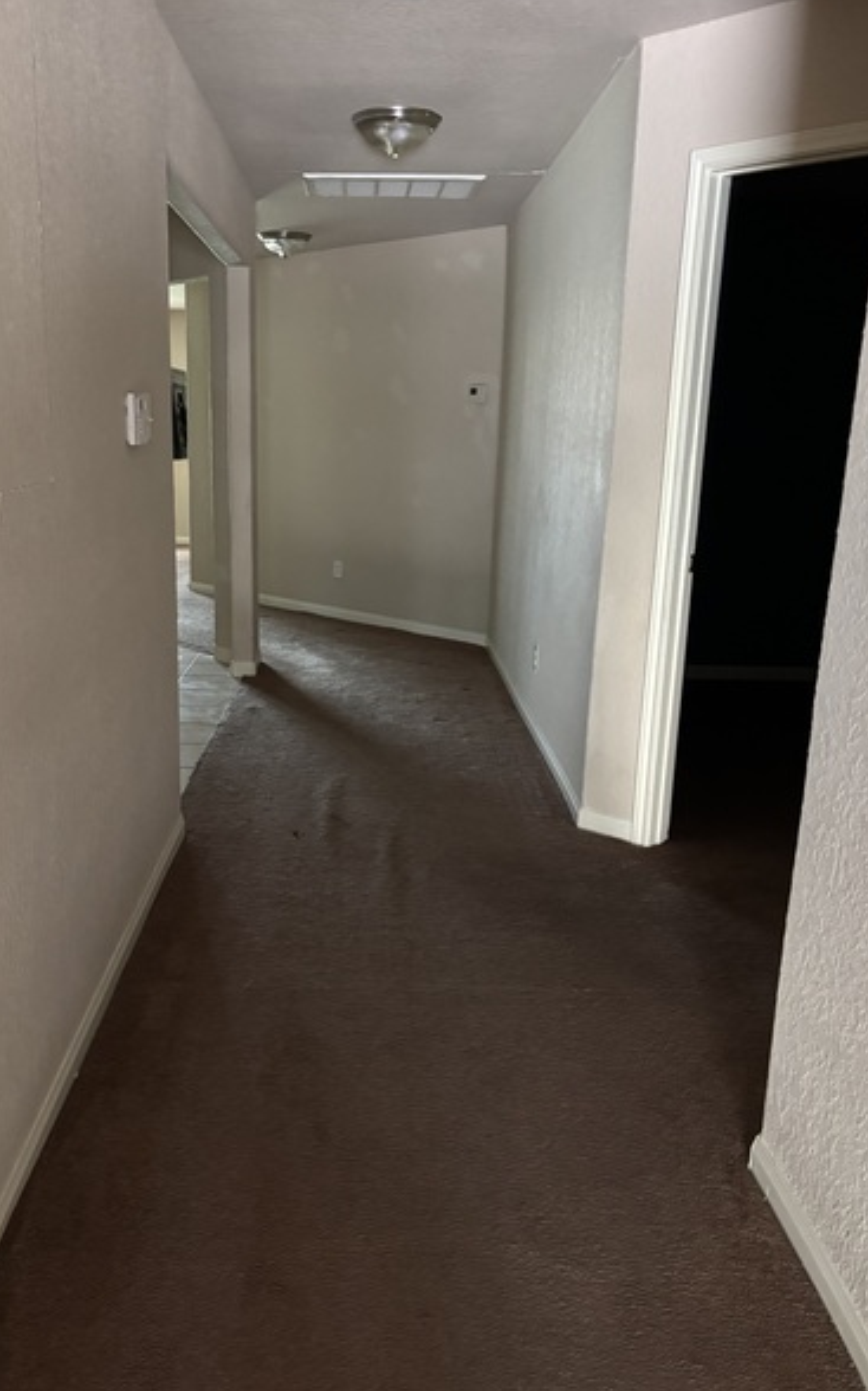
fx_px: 1137
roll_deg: -2.1
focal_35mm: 30
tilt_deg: -11.3
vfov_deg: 62.9
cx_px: 350
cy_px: 693
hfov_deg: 41.6
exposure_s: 1/30
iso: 640
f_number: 1.6
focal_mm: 5.96
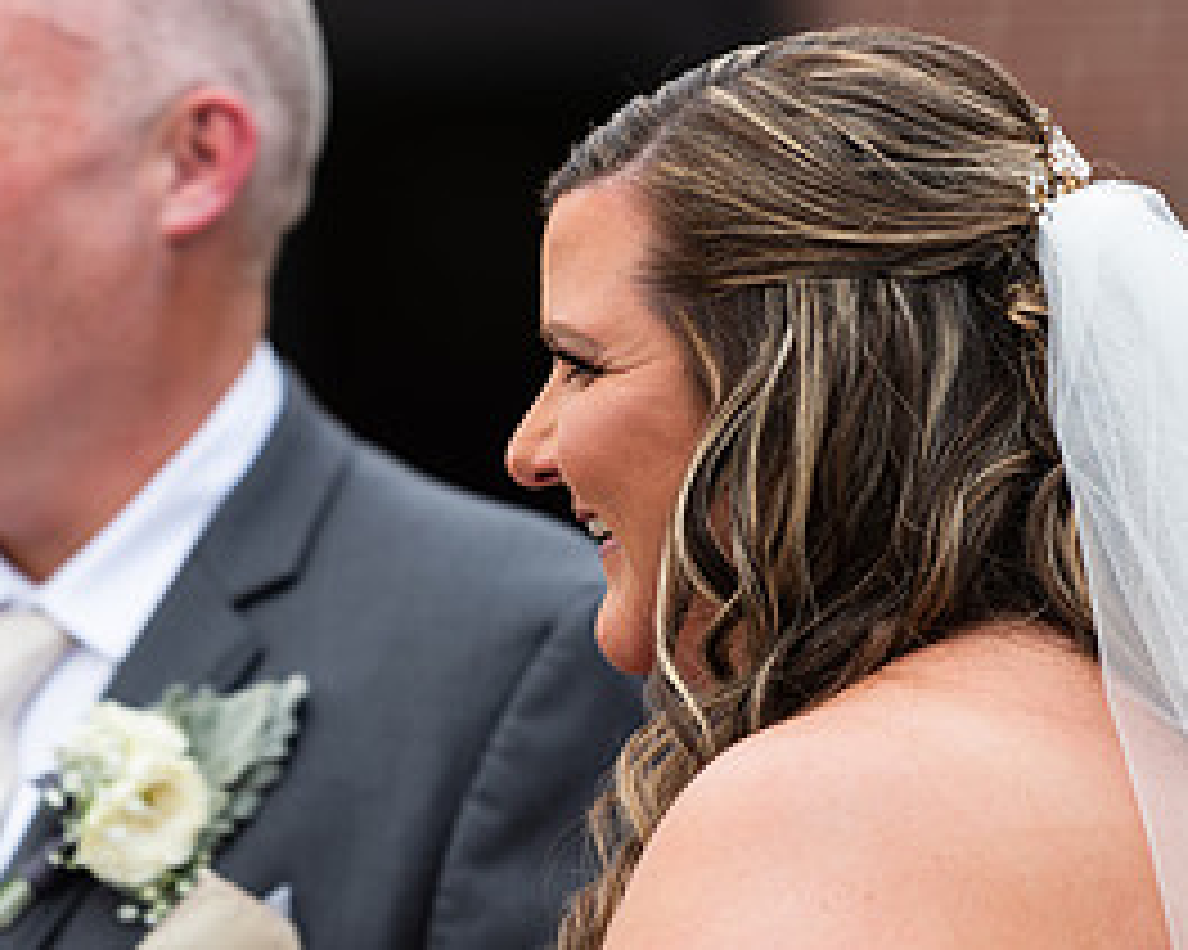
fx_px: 14516
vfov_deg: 3.7
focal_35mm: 413
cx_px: 279
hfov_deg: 4.7
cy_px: 529
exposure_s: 1/640
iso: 64
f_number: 2.8
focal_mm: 200
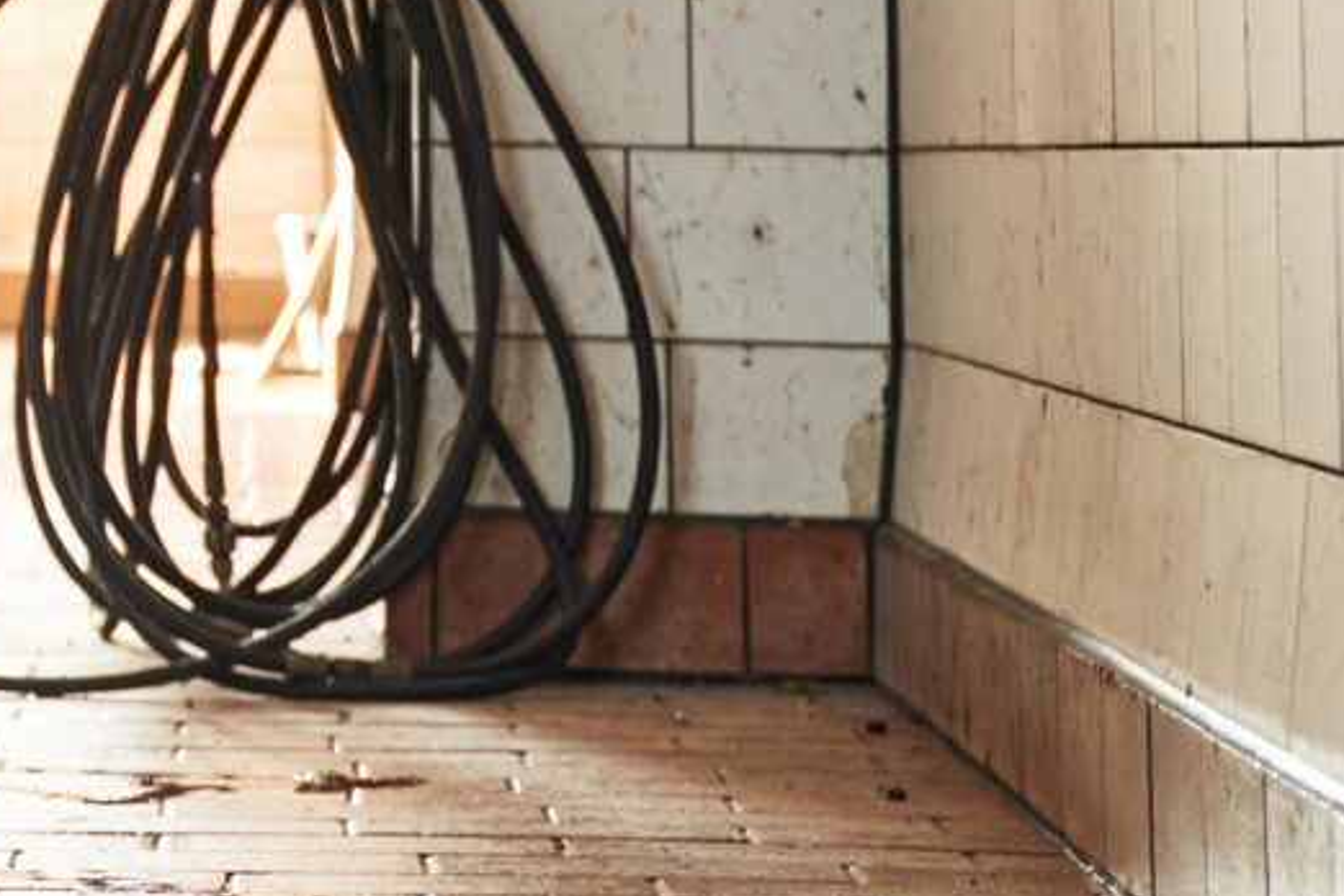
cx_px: -1395
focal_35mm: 196
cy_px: -684
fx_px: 7317
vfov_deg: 6.8
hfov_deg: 9.7
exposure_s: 1/100
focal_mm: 40
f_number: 3.2
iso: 640
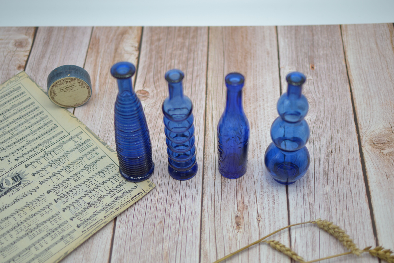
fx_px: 575
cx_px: 197
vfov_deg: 25.8
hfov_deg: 37.9
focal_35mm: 52
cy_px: 132
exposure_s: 1/500
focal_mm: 35
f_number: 1.8
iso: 100
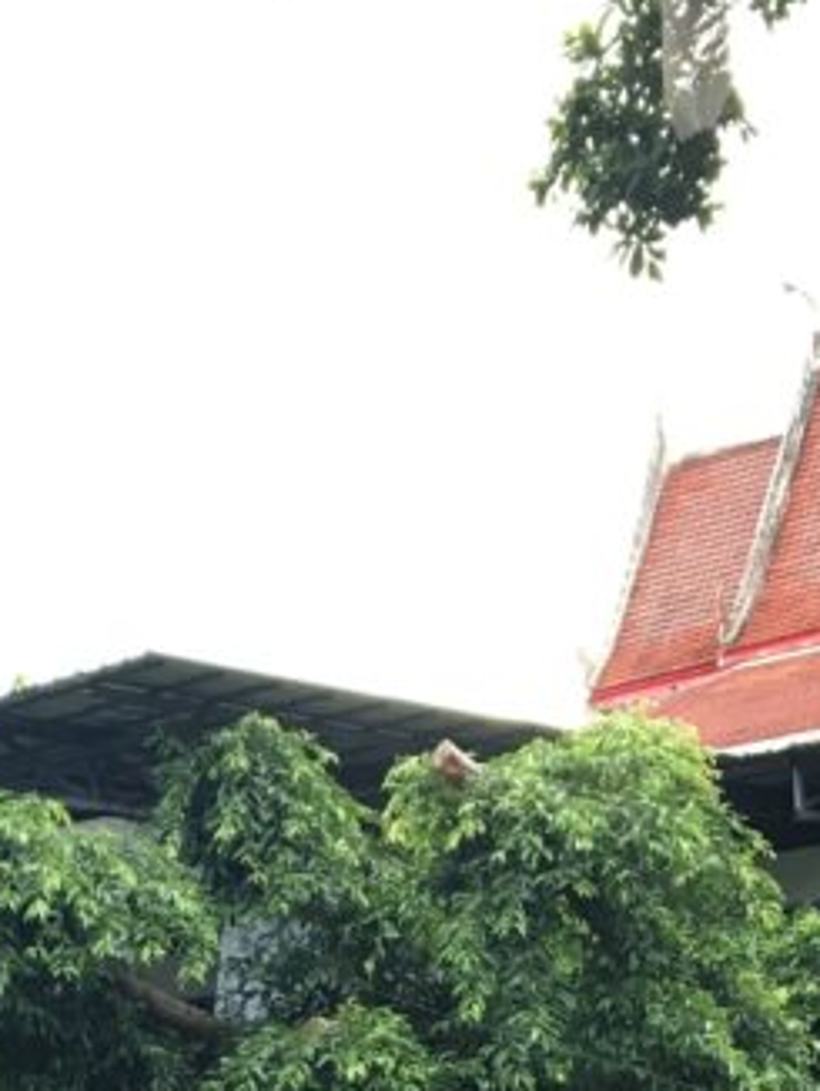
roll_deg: +1.1
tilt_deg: +5.1
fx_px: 2870
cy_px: 1208
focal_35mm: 91
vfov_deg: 20.5
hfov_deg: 15.8
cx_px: -104
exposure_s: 1/33
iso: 50
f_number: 2.2
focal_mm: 4.15
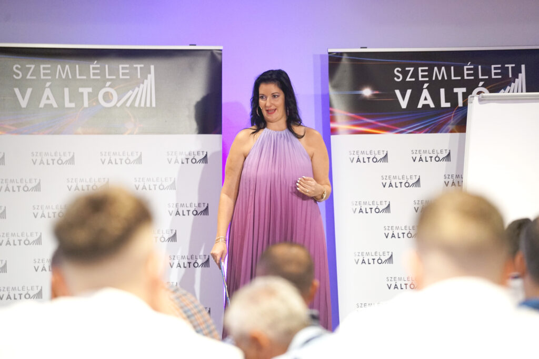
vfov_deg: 7.0
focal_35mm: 197
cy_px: 180
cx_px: 270
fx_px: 2950
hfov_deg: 10.4
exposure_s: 1/100
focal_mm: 197
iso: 2000
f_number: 4
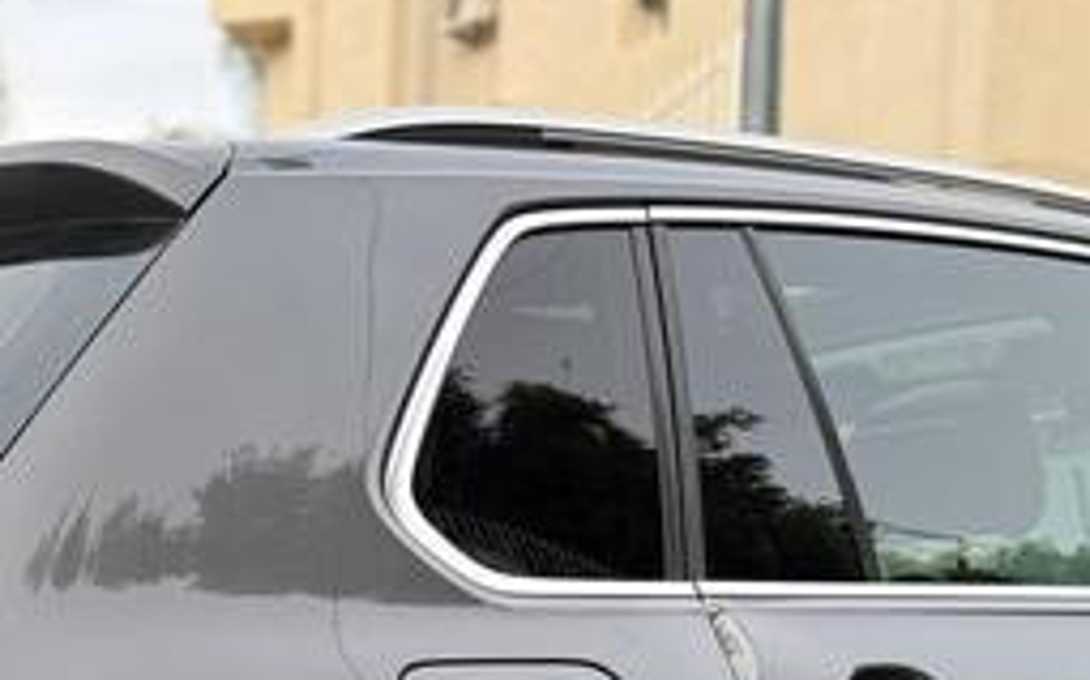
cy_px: 1016
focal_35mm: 65
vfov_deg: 17.9
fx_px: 1930
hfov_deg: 31.5
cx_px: 573
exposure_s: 1/504
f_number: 1.78
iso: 80
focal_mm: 6.76
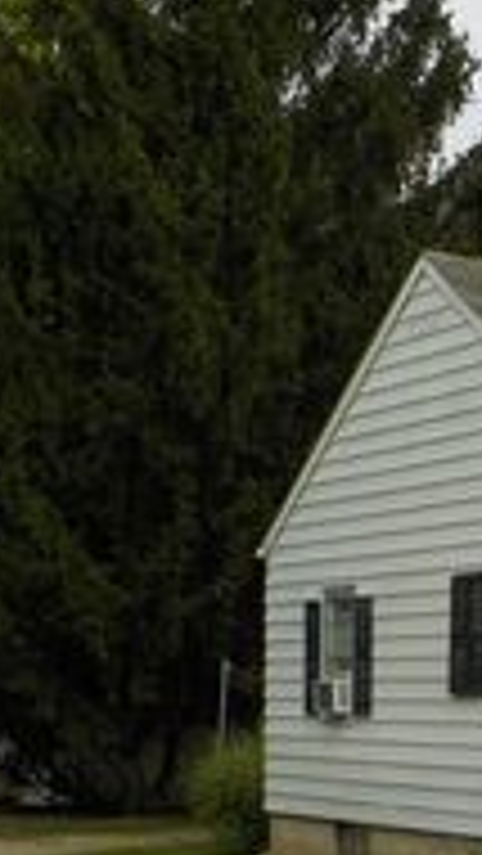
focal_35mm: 86
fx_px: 1952
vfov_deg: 24.1
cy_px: 745
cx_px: 766
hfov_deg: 13.1
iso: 125
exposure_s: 1/640
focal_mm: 4.1
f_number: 3.3
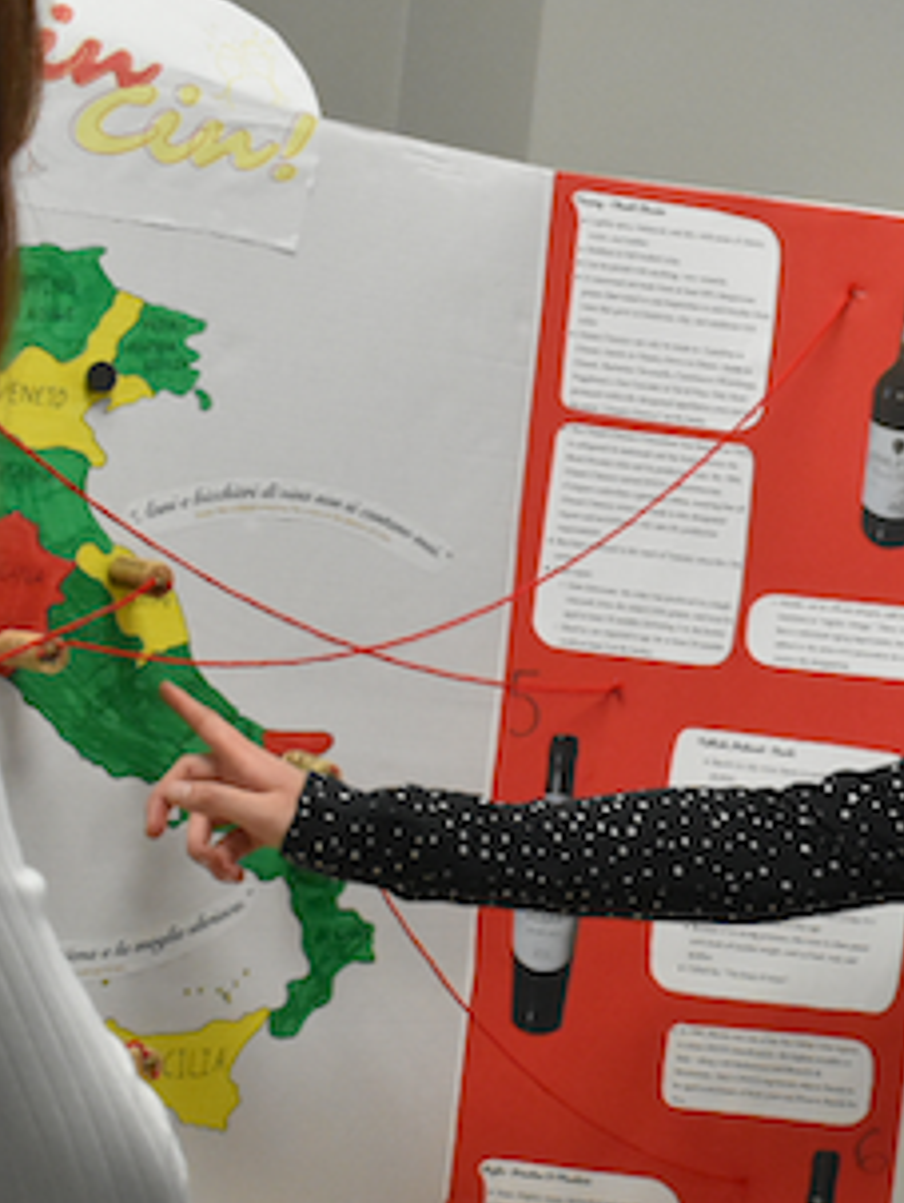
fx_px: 2928
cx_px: 1119
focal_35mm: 84
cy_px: 801
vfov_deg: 23.1
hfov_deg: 16.7
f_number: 3.8
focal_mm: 23
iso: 3200
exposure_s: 1/320
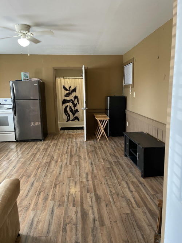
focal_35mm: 25
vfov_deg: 69.4
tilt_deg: -10.7
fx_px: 175
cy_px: 122
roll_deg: +0.6
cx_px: 91
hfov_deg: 54.9
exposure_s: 1/60
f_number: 1.6
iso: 100
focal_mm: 5.1
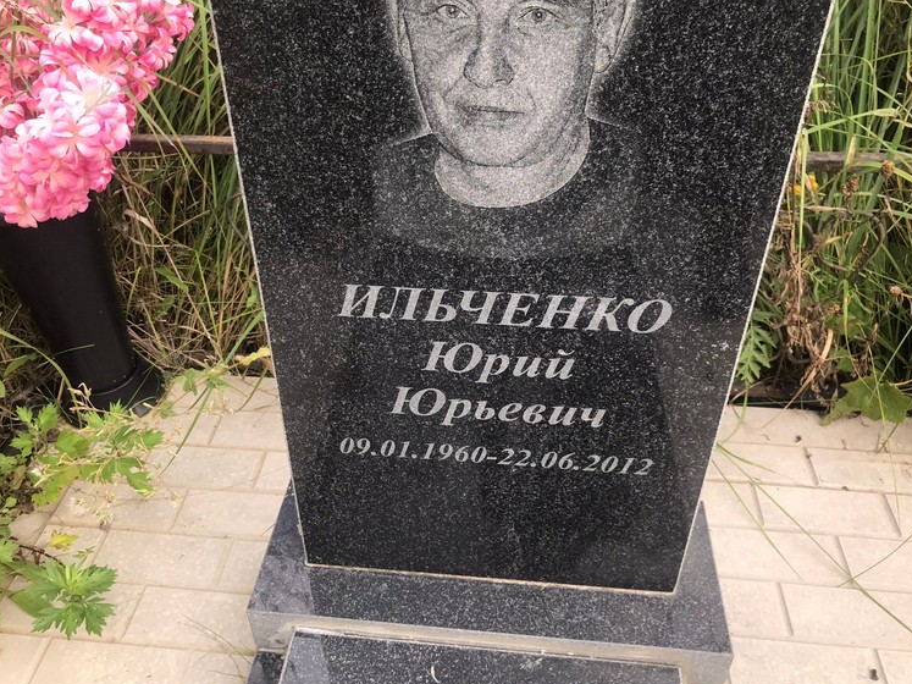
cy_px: 325
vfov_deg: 46.8
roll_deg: +1.6
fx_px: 790
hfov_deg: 60.0
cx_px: 448
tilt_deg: -38.0
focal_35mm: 30
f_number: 1.8
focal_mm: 3.99
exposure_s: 1/445
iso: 20
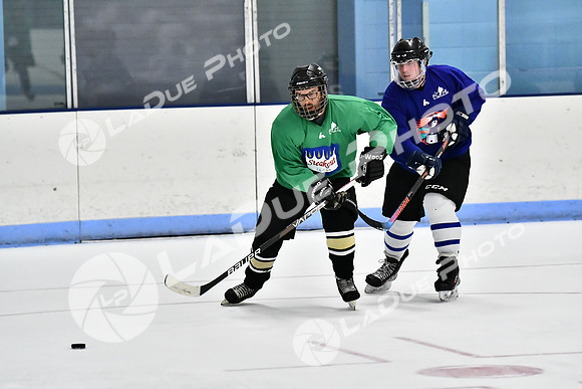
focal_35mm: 195
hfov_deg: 10.5
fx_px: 3153
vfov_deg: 7.0
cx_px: 291
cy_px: 194
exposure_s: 1/1600
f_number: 2.8
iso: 8000
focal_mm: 130
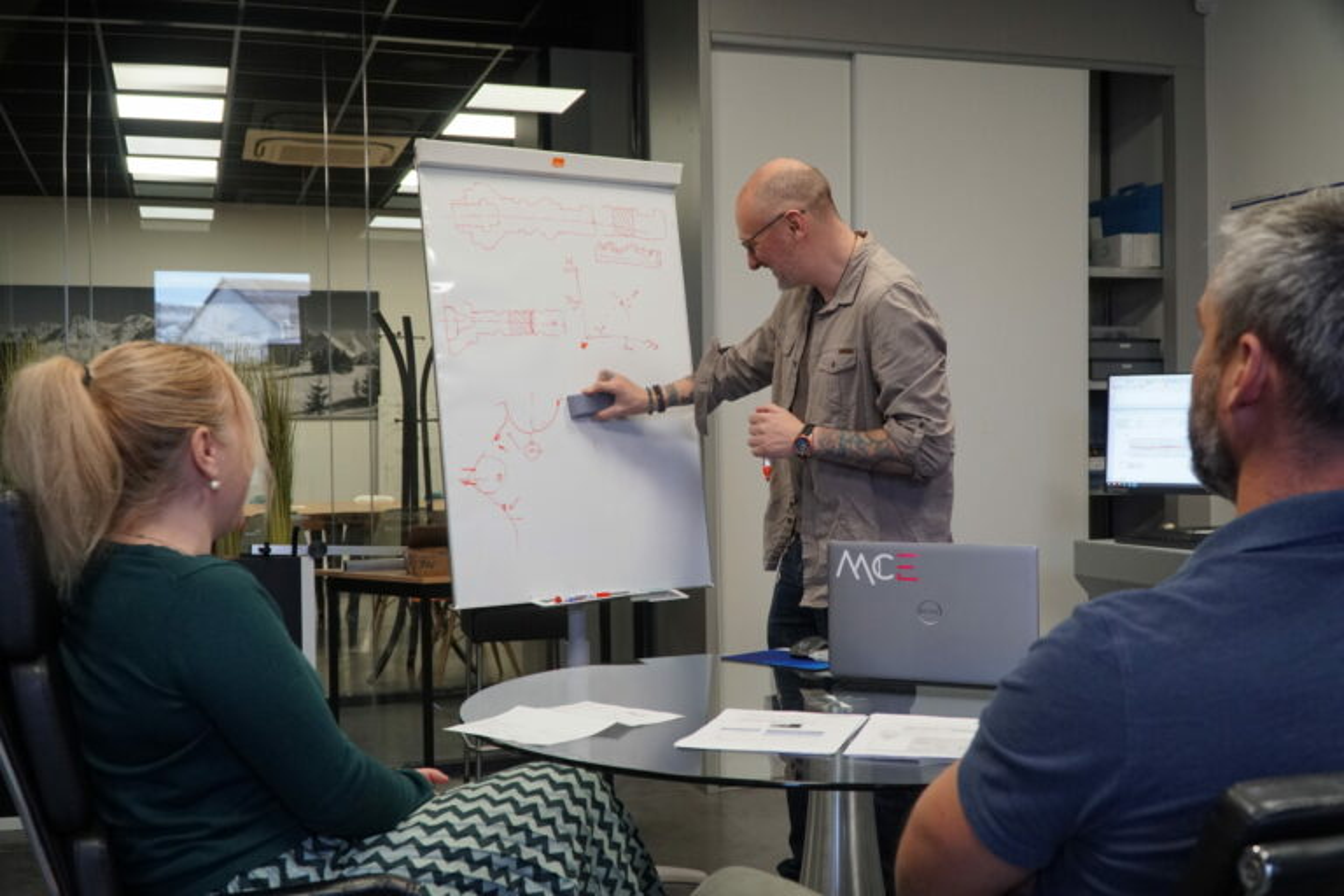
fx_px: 1288
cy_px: 448
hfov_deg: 55.1
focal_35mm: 34
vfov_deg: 38.4
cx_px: 672
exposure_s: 1/160
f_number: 4
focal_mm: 23
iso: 1250
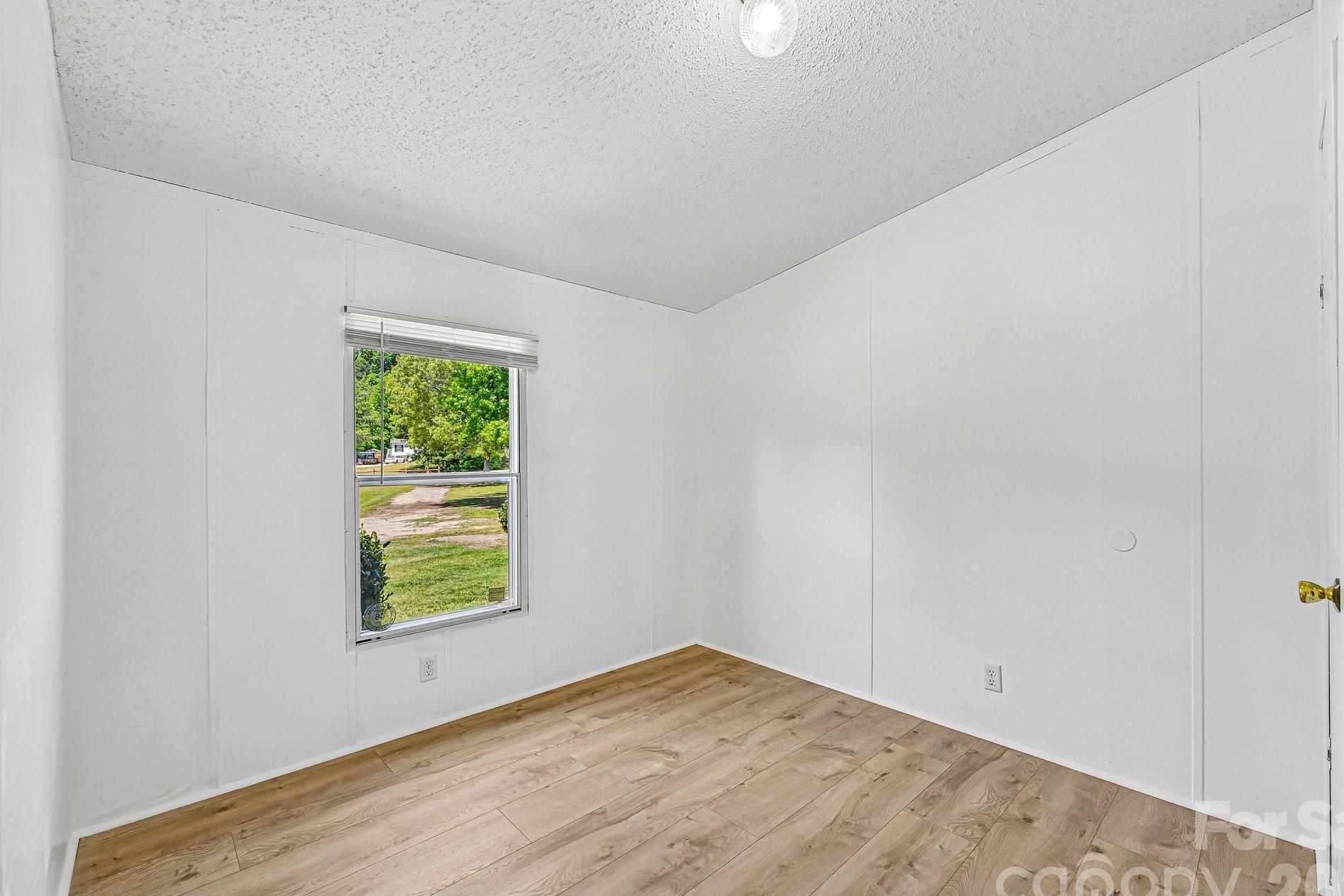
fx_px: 560
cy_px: 459
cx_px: 699
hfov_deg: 100.3
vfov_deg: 77.3
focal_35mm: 15
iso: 100
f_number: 8
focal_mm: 14
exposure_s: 1/40
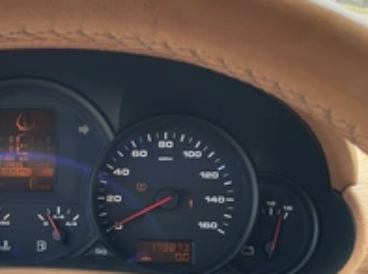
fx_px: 626
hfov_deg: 30.5
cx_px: 2
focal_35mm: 59
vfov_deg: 24.4
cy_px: 211
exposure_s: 1/122
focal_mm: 3
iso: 20
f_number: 1.8
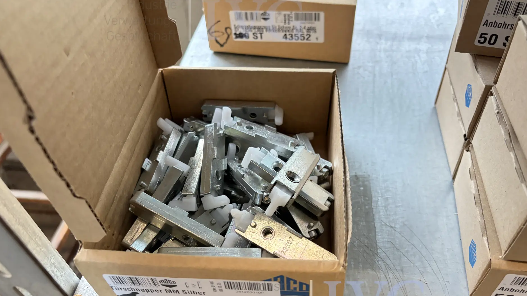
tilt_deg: -47.0
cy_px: 160
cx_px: 265
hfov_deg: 66.1
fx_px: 405
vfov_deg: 40.2
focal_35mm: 29
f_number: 1.6
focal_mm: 5.96
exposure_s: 1/60
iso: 320
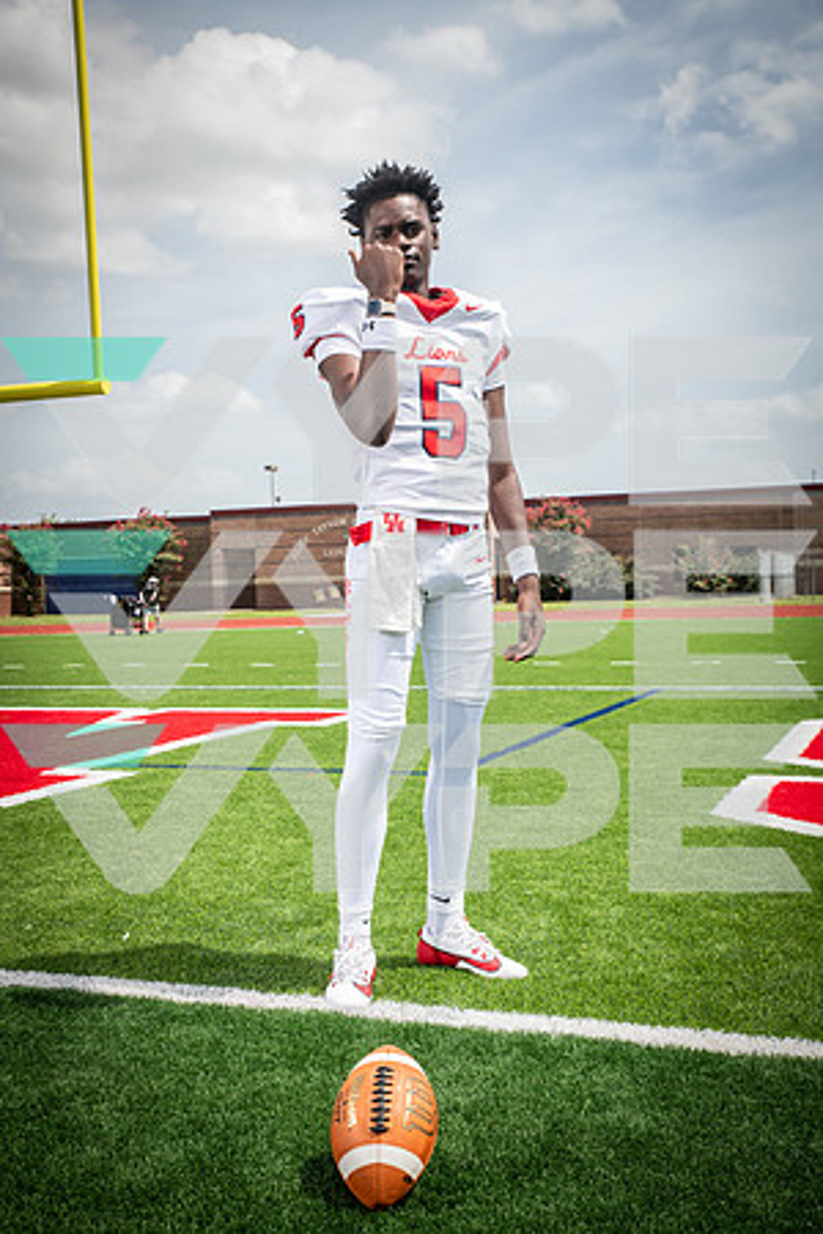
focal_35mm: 40
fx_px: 1372
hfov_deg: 33.4
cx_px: 412
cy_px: 617
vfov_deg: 48.5
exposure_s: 1/500
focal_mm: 40
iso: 160
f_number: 7.1
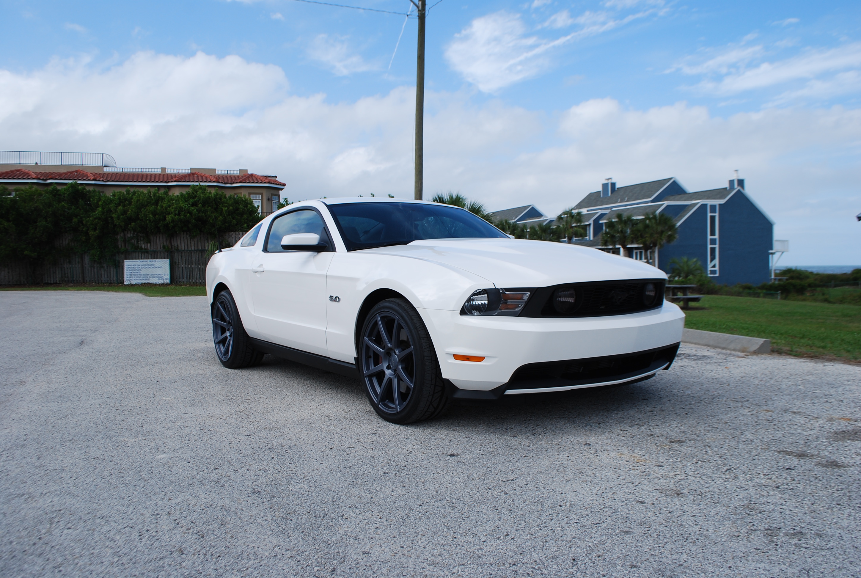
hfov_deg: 67.3
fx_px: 647
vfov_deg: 48.1
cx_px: 430
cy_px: 289
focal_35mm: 27
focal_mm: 18
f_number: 8
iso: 100
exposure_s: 1/250
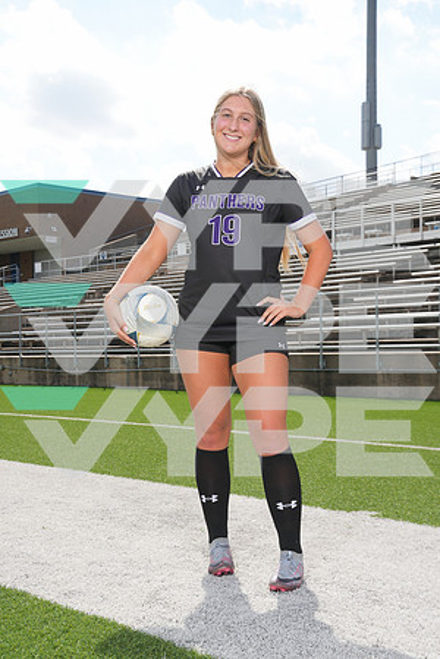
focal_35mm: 48
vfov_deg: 41.1
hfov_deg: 28.1
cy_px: 330
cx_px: 220
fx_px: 880
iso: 125
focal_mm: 48
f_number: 9
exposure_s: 1/200
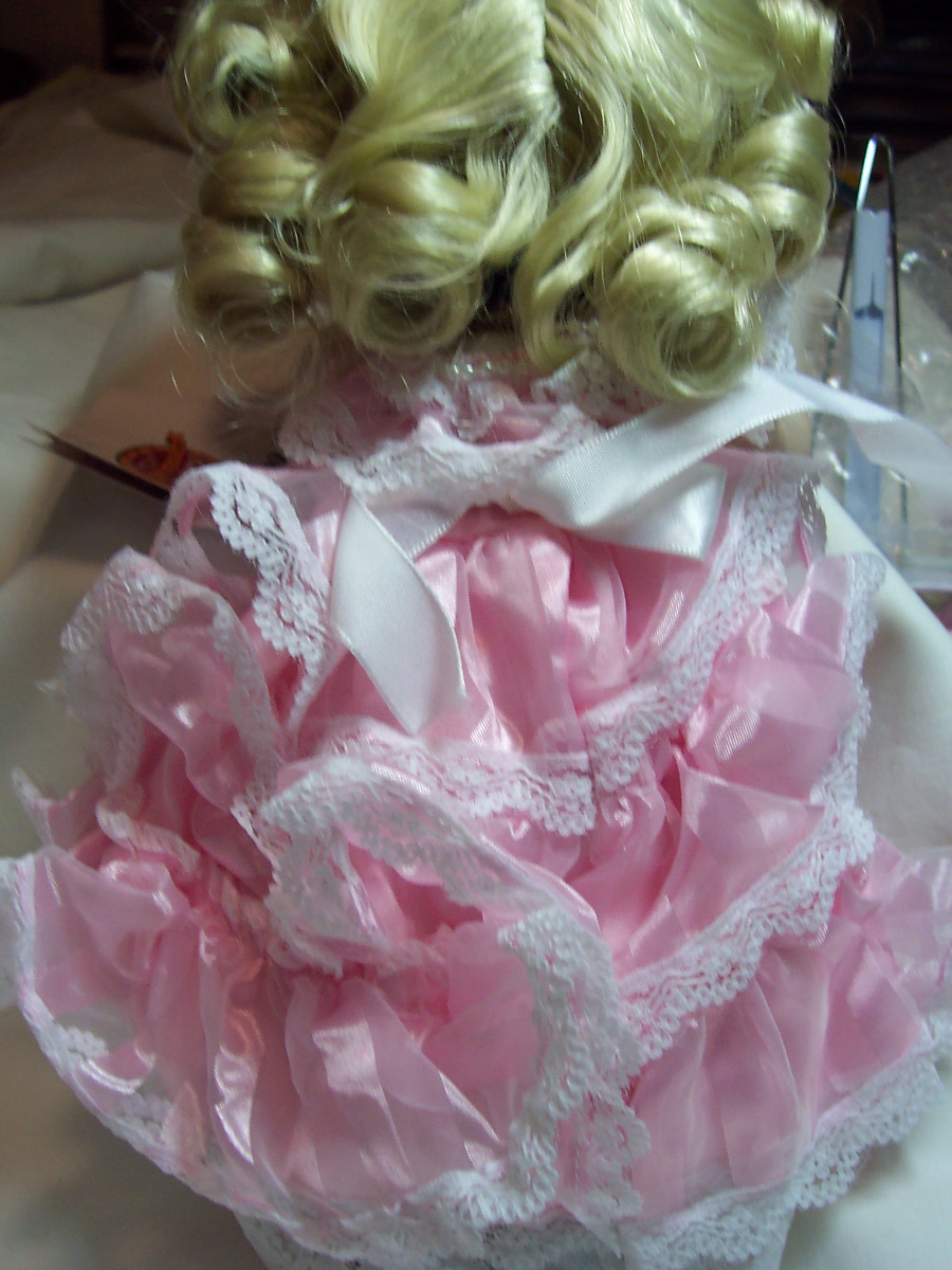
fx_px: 1357
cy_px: 635
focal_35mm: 37
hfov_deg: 38.7
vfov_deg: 50.1
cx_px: 476
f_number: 2.8
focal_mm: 5.6
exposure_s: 1/45
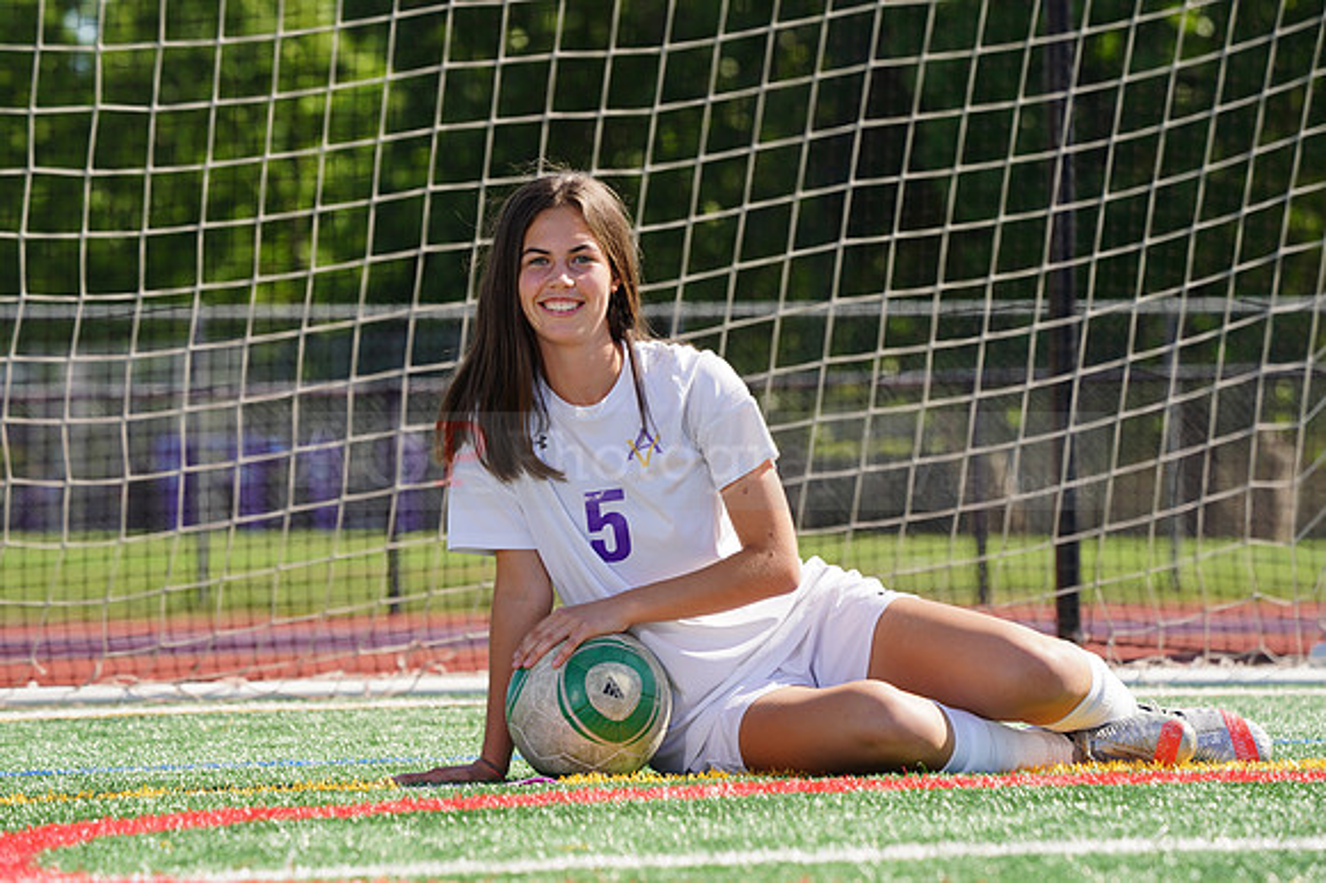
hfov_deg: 7.2
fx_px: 10491
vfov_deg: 4.8
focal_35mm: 285
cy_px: 442
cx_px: 663
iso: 200
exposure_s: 1/250
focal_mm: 285
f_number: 11
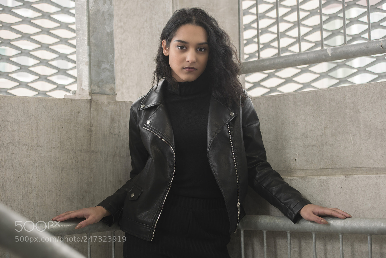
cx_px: 193
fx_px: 751
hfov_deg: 28.8
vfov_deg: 19.5
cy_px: 129
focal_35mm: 70
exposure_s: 1/50
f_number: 4
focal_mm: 70
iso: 320
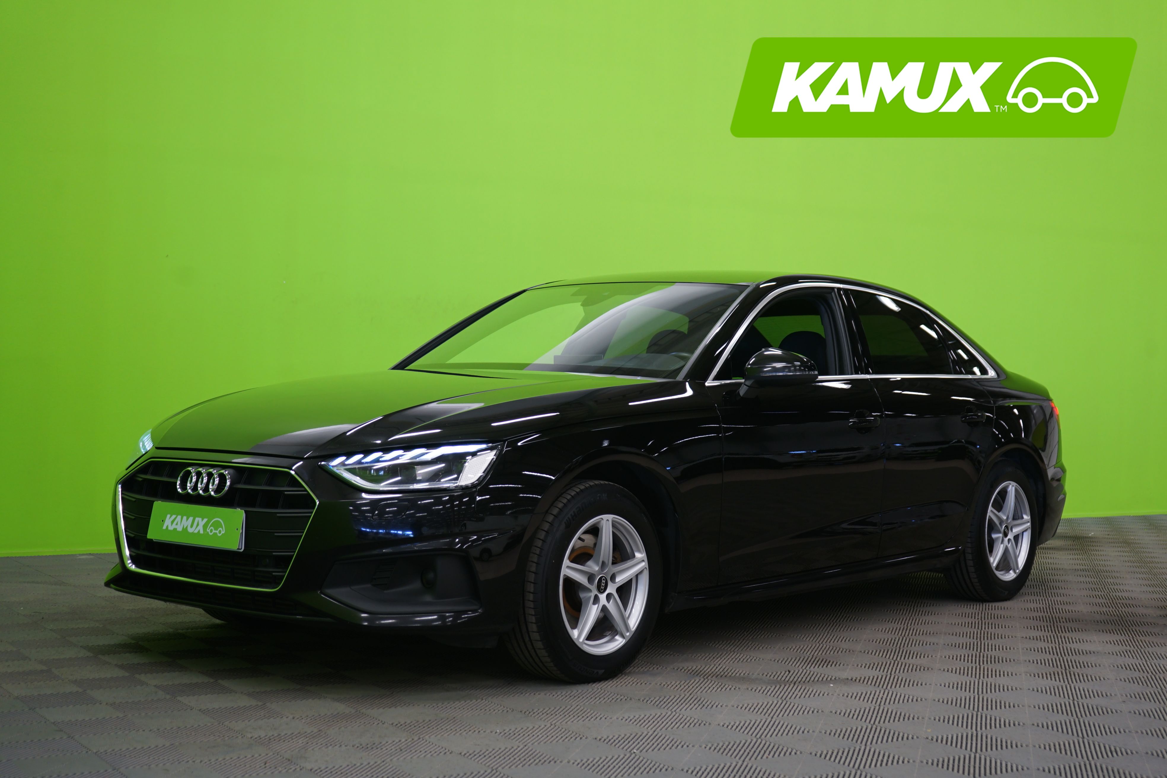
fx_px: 1621
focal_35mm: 50
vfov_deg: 27.0
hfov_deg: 39.6
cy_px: 389
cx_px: 584
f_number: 4.5
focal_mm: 50
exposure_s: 1/10
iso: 400
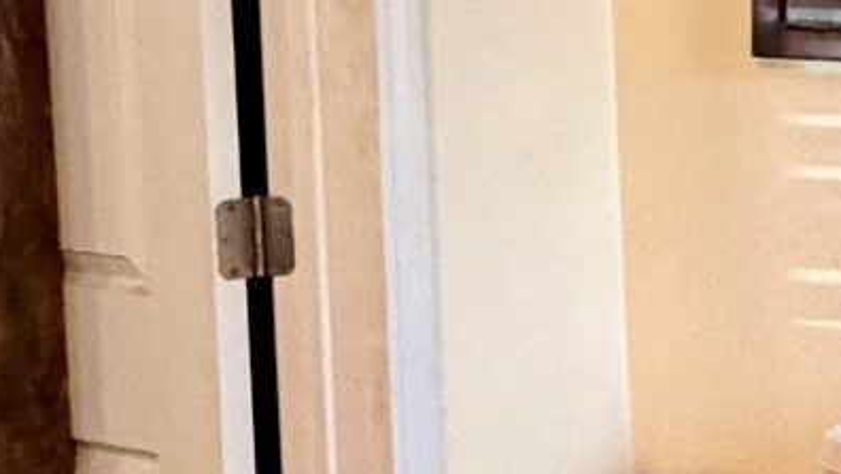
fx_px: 1651
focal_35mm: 74
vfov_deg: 16.2
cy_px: 119
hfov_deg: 21.8
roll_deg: -1.2
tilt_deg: -4.6
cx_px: 1383
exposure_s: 1/60
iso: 500
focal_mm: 2.22
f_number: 2.2
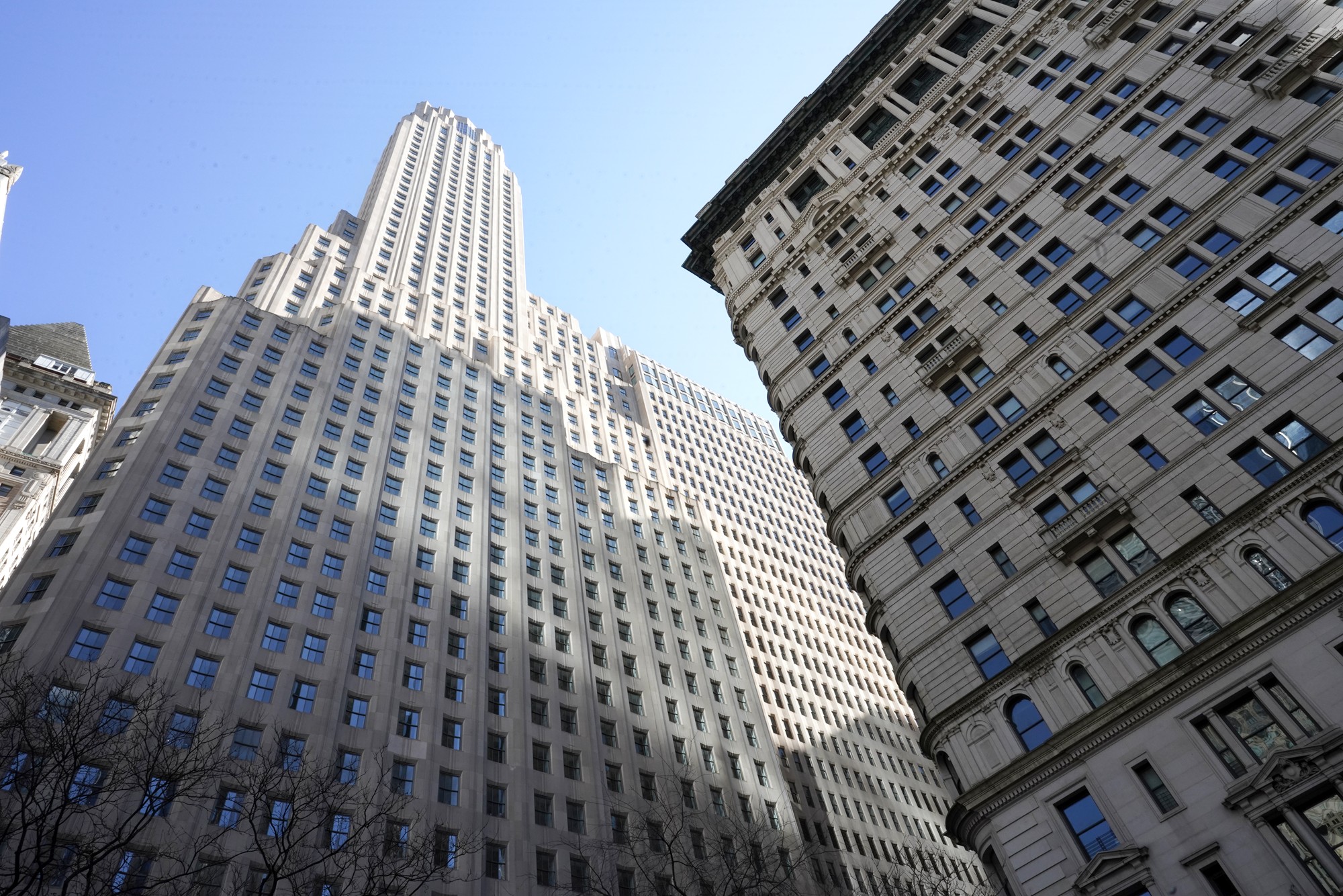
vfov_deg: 55.1
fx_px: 858
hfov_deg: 76.1
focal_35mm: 23
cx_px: 672
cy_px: 448
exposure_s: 1/100
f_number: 22
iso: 800
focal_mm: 23
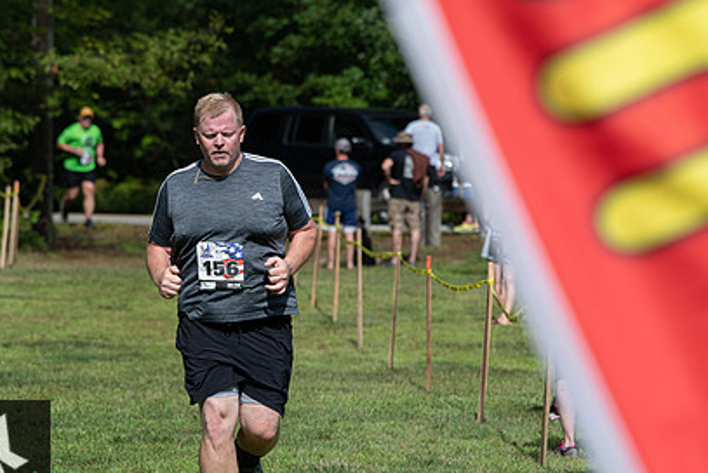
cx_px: 308
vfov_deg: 4.8
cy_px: 310
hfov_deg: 7.2
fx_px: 5609
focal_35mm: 285
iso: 200
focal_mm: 200
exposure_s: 1/1250
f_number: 6.3
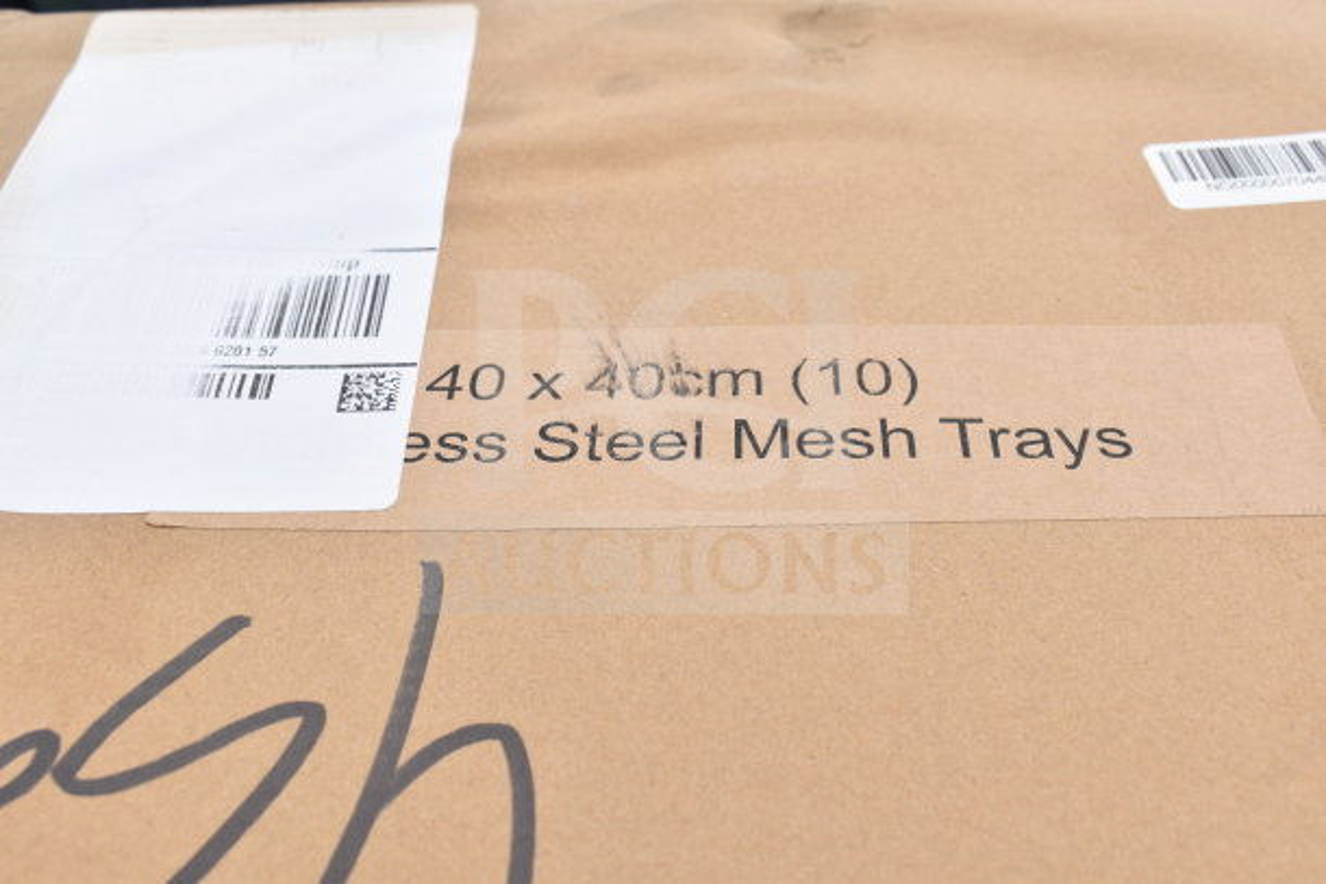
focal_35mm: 39
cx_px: 663
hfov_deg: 49.5
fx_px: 1437
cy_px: 442
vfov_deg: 34.2
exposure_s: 1/320
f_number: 7.1
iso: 200
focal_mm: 26
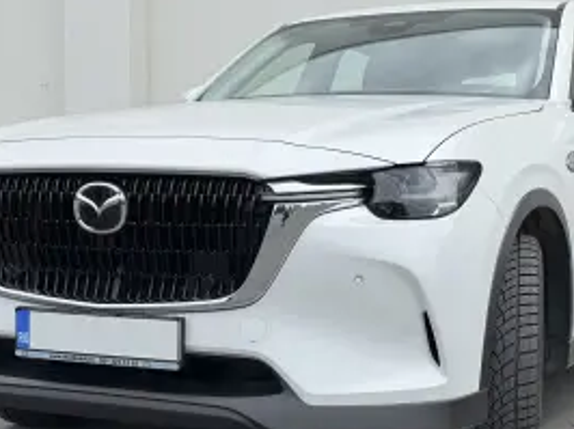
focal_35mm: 65
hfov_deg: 29.8
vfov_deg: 22.6
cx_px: 315
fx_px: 1077
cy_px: 209
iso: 80
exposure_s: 1/4878
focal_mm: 6.76
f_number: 1.78
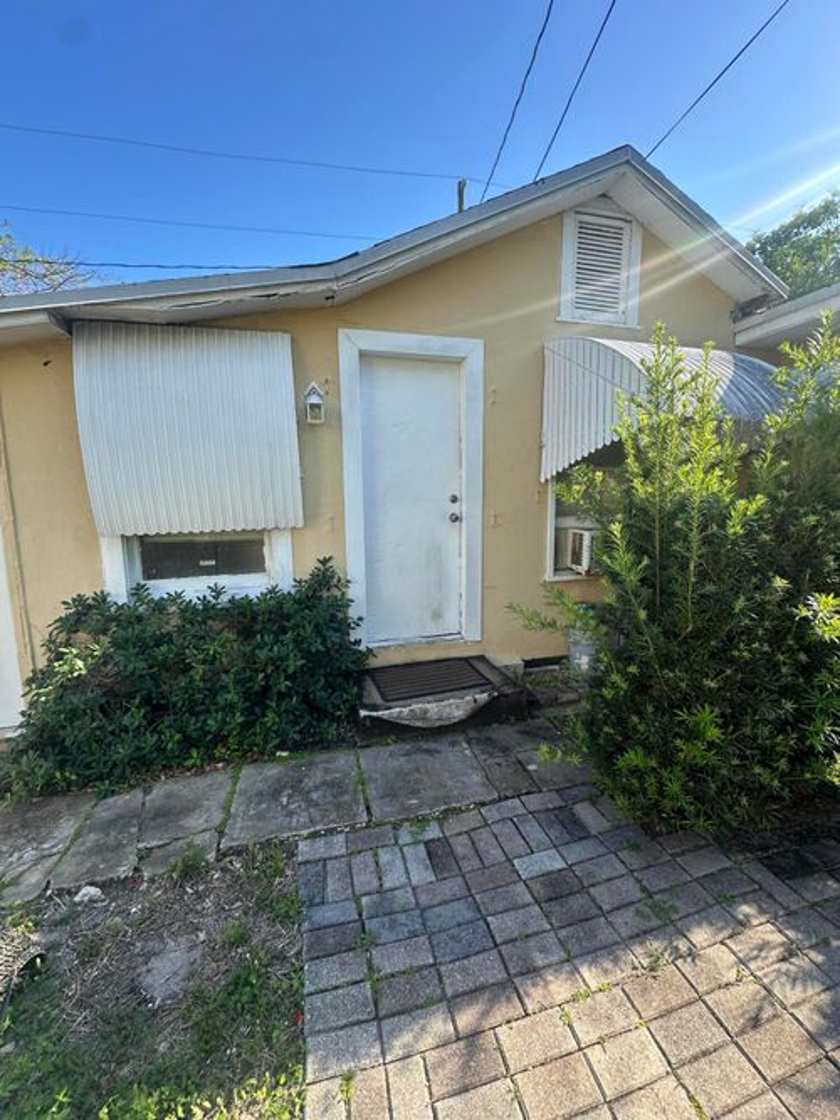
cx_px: 420
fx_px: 453
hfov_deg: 85.7
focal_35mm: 14
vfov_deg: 102.1
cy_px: 560
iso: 40
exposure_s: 1/447
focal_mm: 2.22
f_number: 2.2
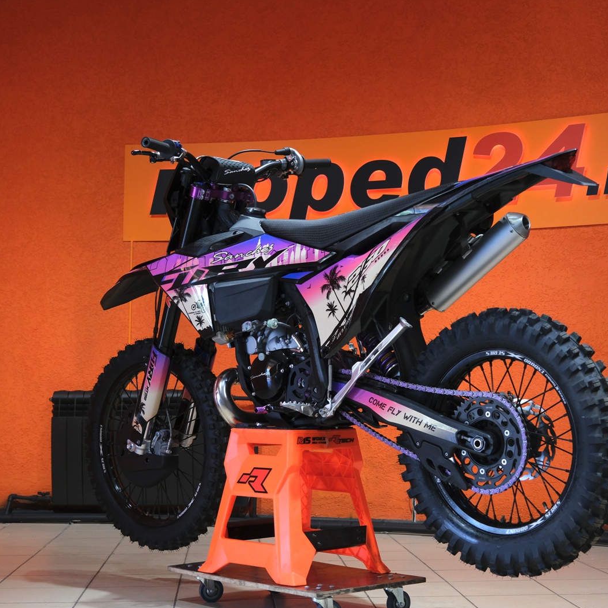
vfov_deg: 30.0
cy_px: 307
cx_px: 342
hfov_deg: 30.0
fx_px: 1133
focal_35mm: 57
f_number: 4
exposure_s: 1/100
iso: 1250
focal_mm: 29.2
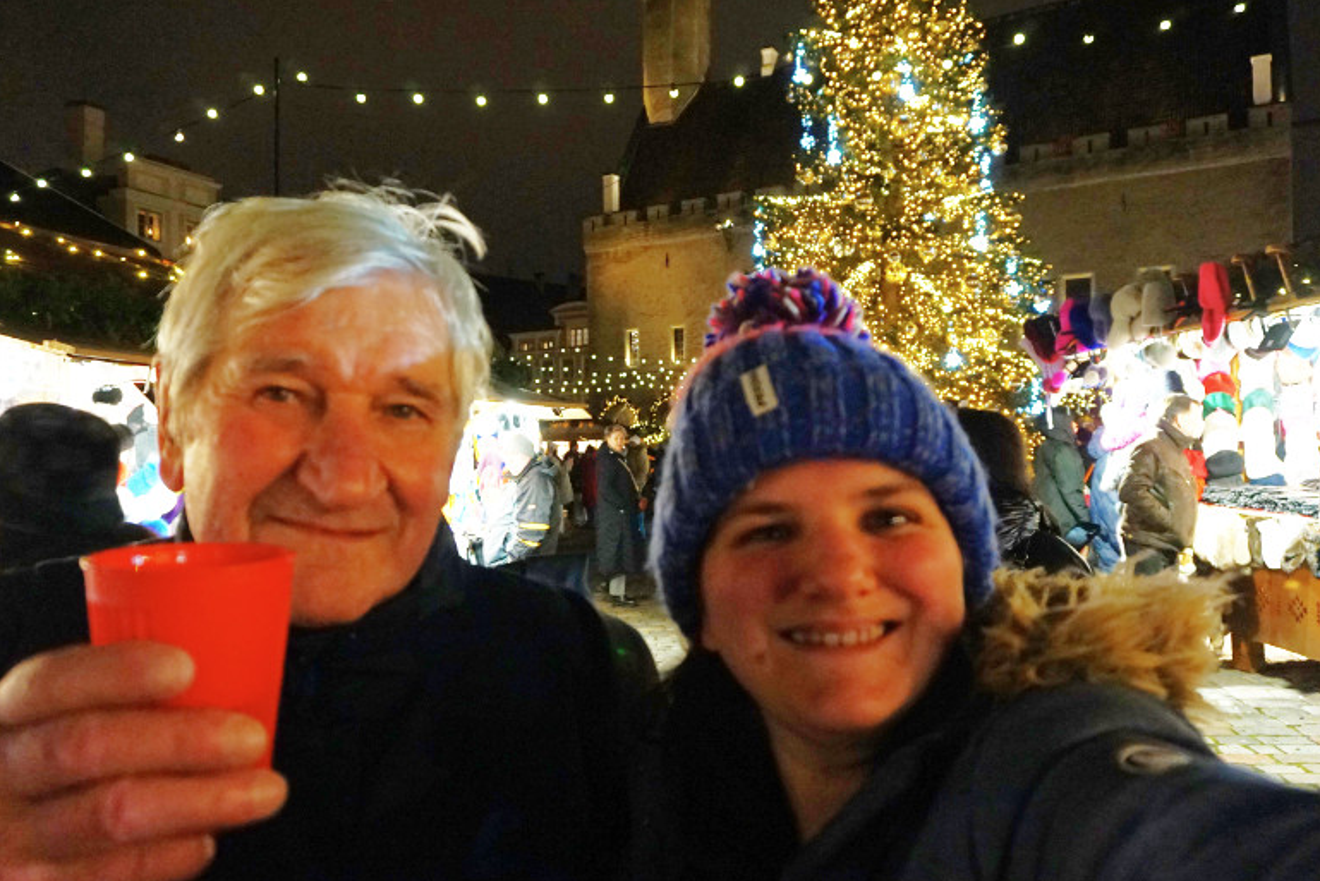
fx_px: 973
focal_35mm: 27
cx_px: 668
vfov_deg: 48.7
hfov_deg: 68.3
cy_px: 439
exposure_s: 1/60
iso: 2000
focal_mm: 17
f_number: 4
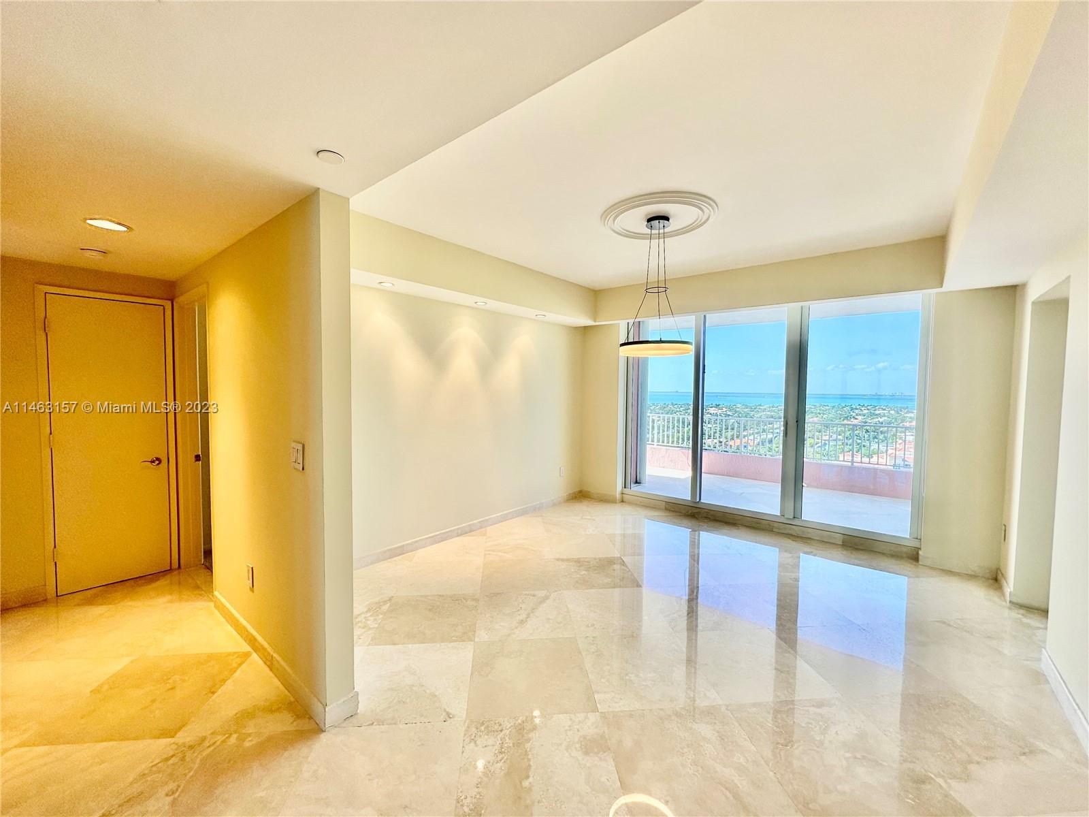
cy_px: 408
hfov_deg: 102.1
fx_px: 440
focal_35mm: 14
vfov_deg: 85.7
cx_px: 544
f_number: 2.2
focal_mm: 2.22
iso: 40
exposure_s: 1/137
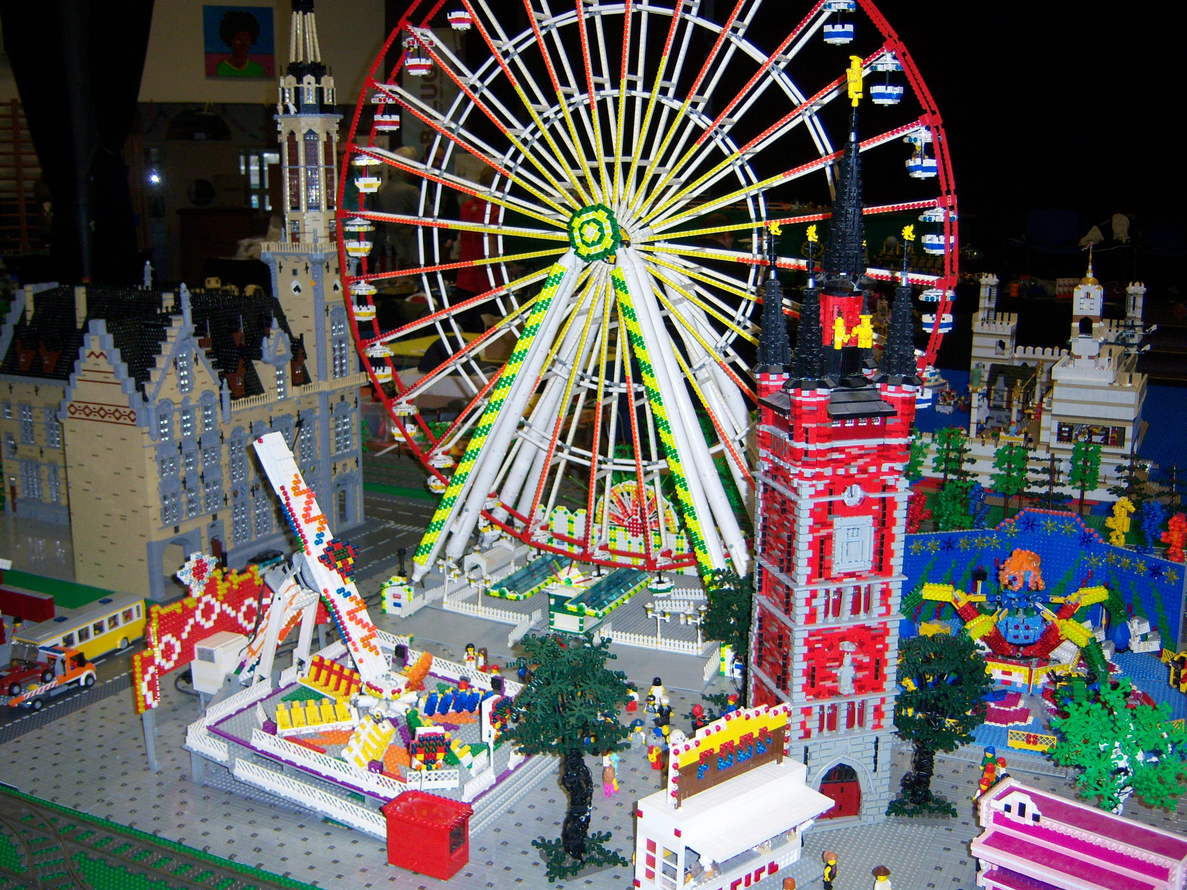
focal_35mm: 36
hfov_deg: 51.4
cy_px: 445
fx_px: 1234
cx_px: 594
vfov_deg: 39.7
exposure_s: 1/60
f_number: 2.8
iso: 160
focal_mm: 7.5
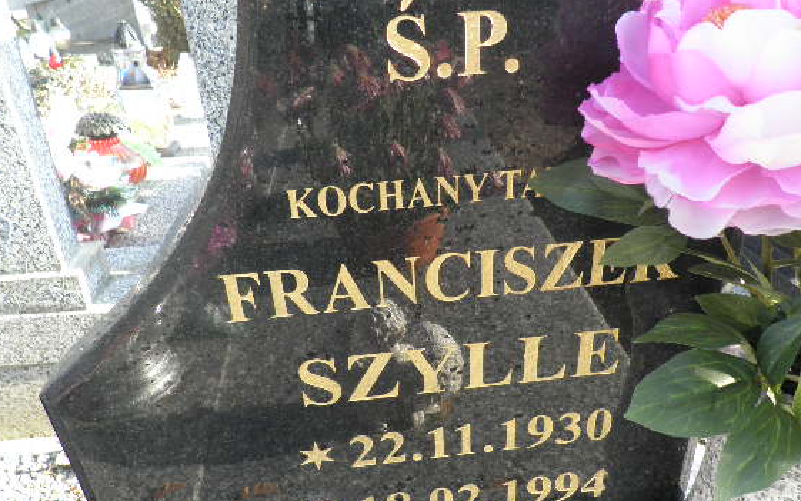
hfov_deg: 64.6
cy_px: 293
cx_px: 414
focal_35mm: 29
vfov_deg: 43.0
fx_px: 633
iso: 64
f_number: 3.3
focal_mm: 4.3
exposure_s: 1/60
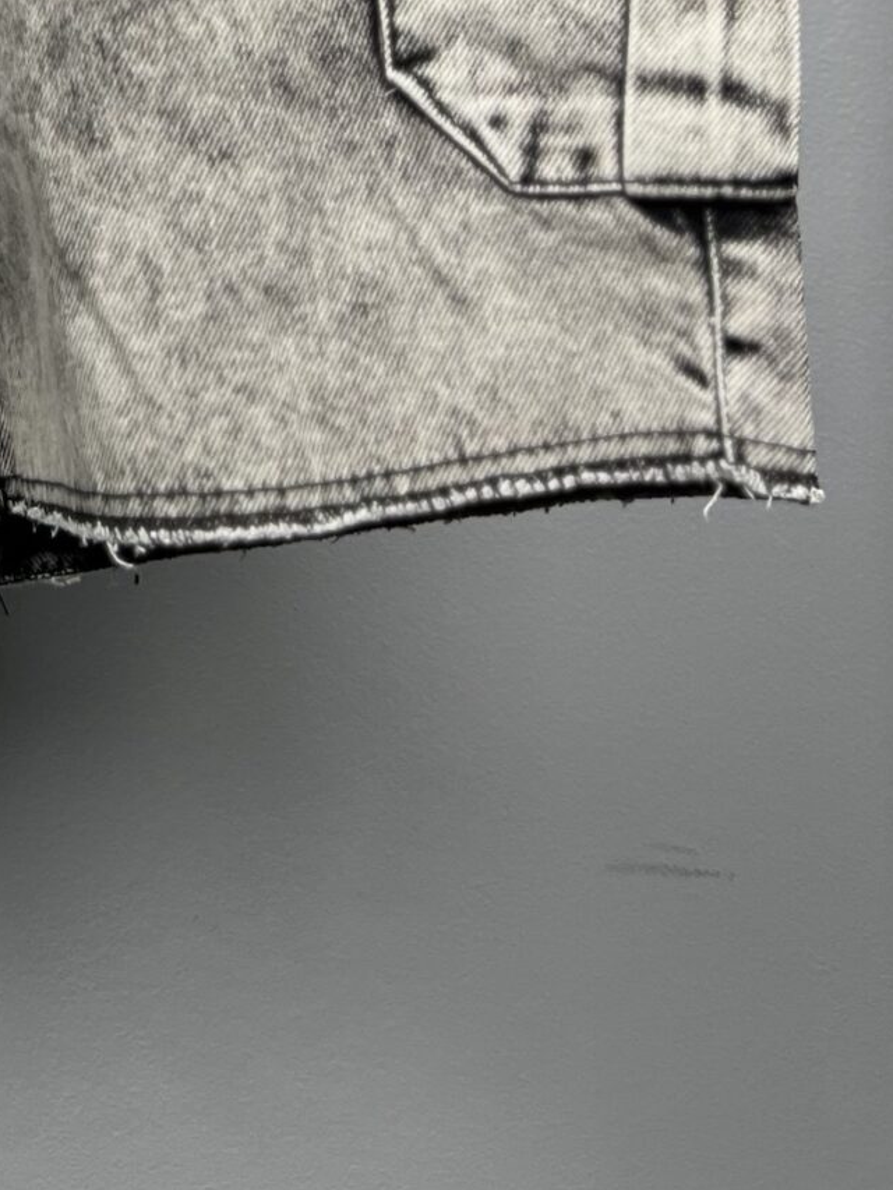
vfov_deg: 21.9
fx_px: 2682
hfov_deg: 18.1
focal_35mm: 78
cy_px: -459
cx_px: -119
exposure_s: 1/120
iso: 80
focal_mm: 5.7
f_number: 1.5
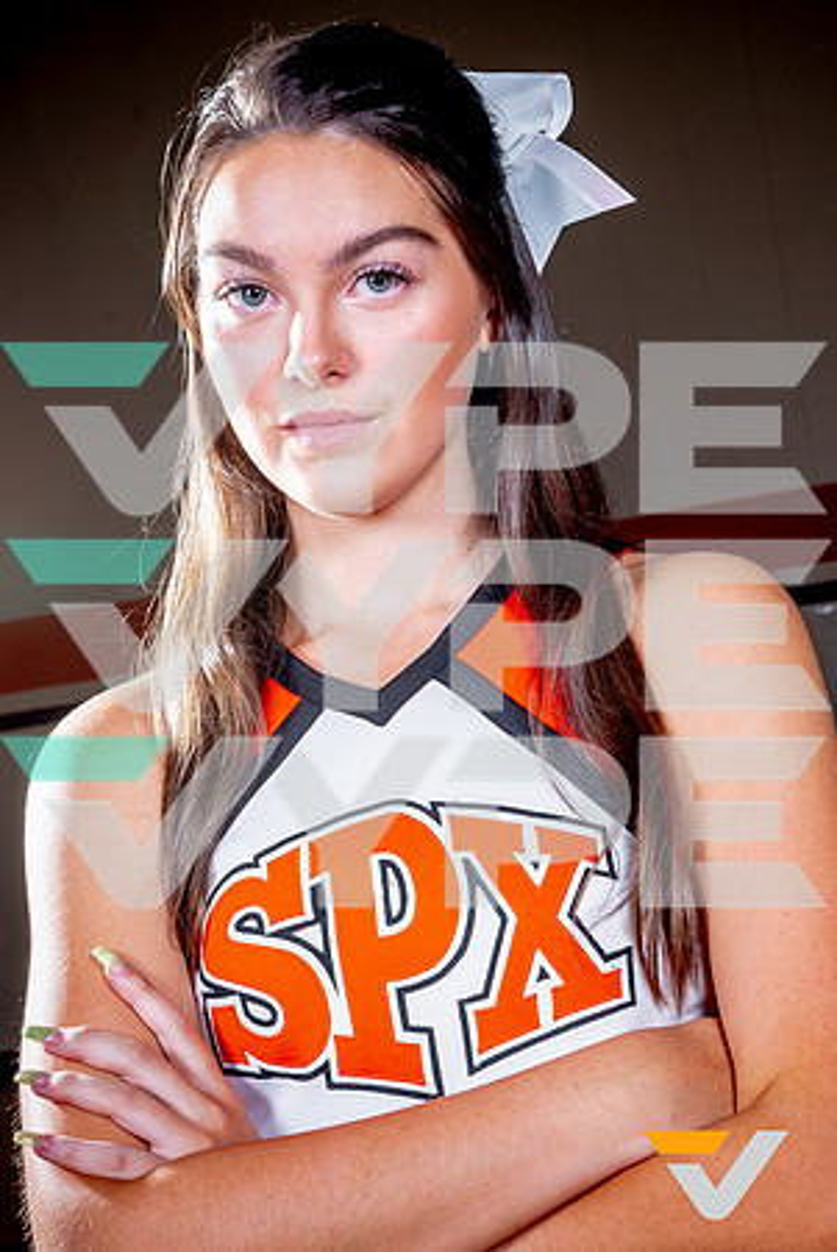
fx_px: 2765
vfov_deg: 25.5
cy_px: 626
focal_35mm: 79
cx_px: 405
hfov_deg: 17.2
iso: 100
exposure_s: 1/125
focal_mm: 52
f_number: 11
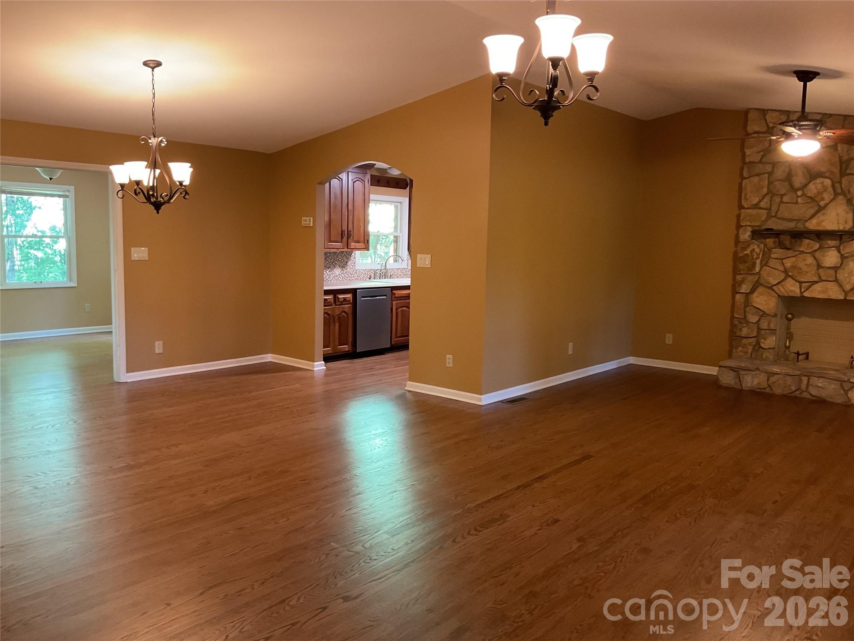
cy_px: 320
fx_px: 715
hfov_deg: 61.7
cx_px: 427
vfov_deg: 48.2
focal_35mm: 29
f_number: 1.8
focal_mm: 3
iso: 200
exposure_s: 1/40
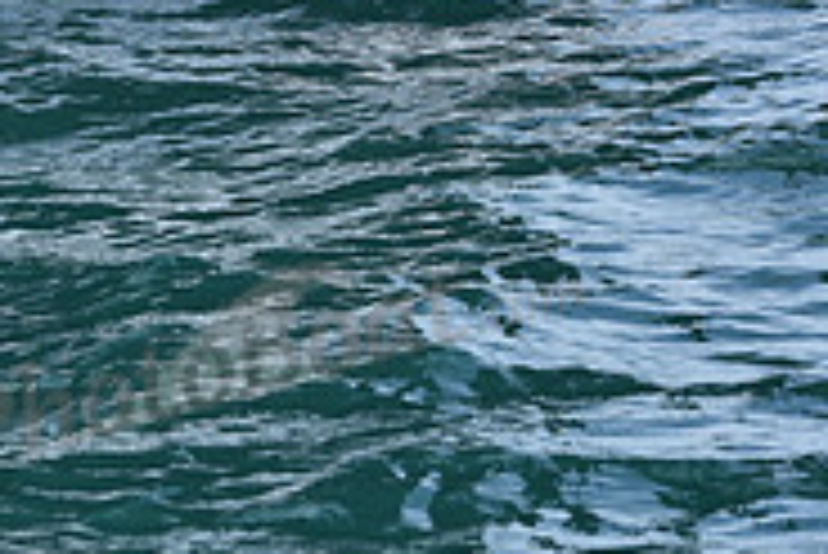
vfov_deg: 6.2
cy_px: -272
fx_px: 5087
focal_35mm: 221
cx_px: -279
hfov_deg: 9.1
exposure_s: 1/800
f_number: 7.1
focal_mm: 70
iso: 250
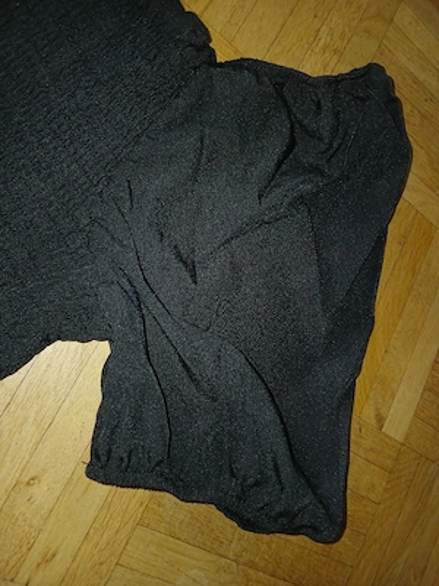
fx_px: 440
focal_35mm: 26
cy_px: 293
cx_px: 220
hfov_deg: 53.1
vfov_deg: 67.3
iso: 64
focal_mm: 3.98
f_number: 1.8
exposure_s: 1/50.3
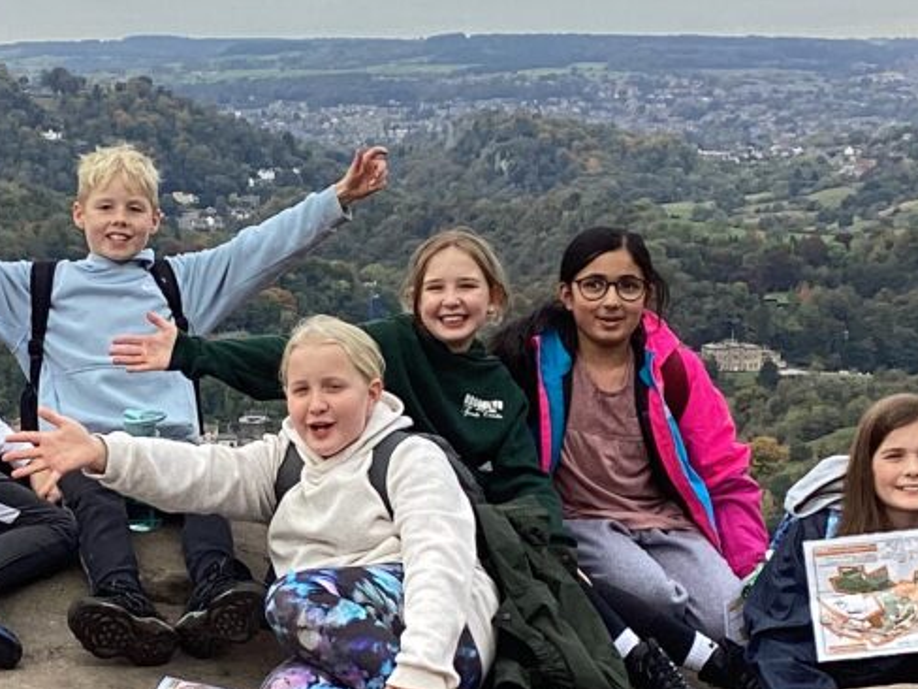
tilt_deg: -9.6
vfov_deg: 14.3
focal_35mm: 103
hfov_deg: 18.9
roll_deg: +0.6
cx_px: 205
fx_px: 2732
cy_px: 521
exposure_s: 1/167
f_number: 2.4
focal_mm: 3.3
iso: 25
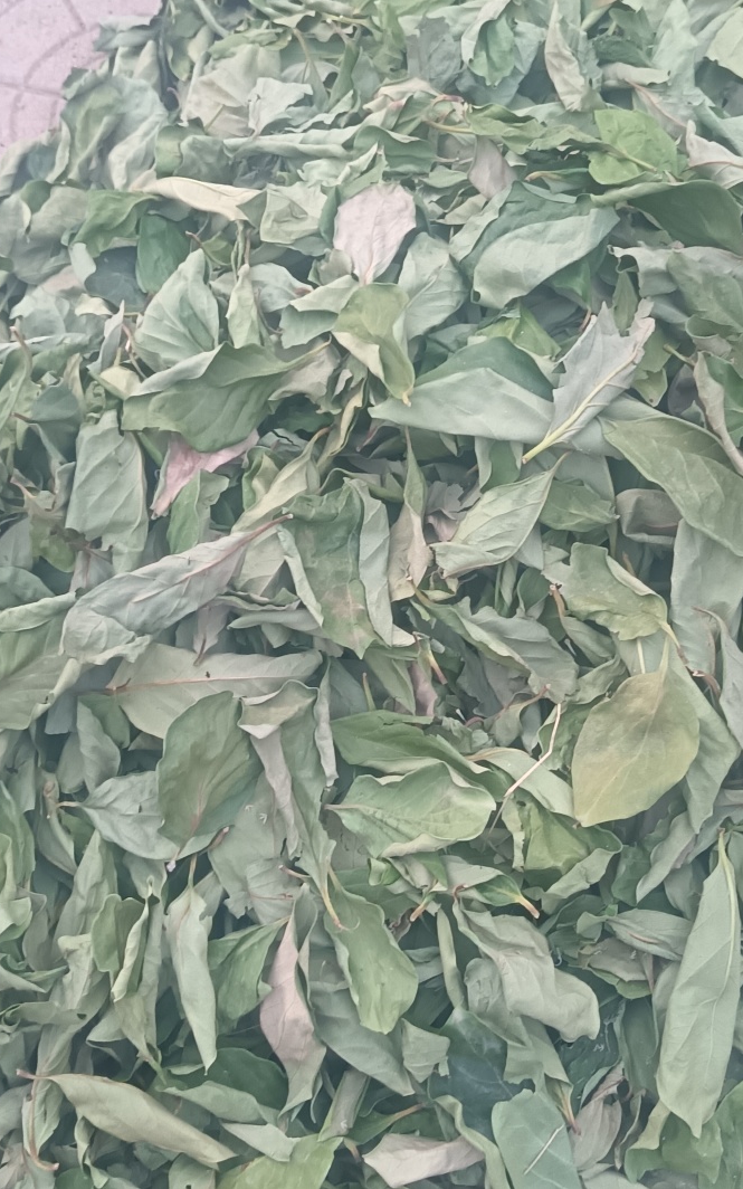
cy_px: 594
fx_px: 1652
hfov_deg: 25.3
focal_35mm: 51
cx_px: 412
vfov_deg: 39.6
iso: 789
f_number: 1.75
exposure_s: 1/33.3
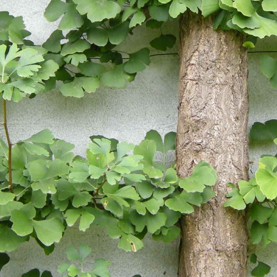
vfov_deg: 19.7
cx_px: 200
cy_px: 55
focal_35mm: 87
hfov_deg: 19.8
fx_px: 788
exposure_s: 1/61
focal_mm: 7.5
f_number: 2.7
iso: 64
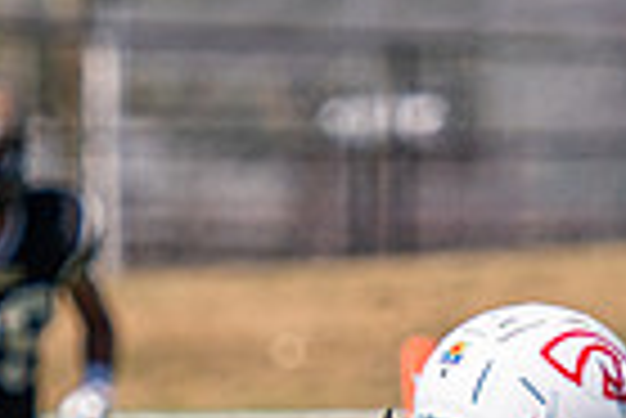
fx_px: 18277
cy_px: 707
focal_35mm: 1050
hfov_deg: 2.0
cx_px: 313
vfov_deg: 1.3
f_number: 2.8
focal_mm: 145
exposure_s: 1/4000
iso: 160
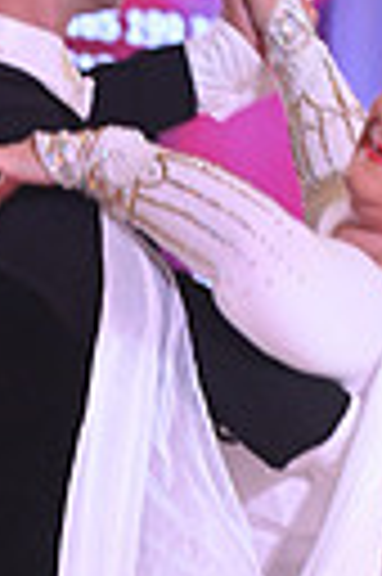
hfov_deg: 3.2
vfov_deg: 4.8
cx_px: 187
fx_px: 6862
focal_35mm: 430
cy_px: 846
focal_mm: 95
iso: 2500
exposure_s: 1/320
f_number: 5
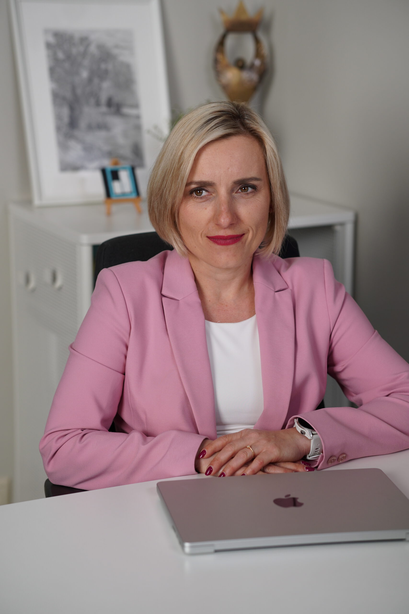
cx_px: 204
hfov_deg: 16.3
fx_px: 1431
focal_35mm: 84
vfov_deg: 24.2
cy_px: 307
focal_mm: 56
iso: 125
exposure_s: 1/125
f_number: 2
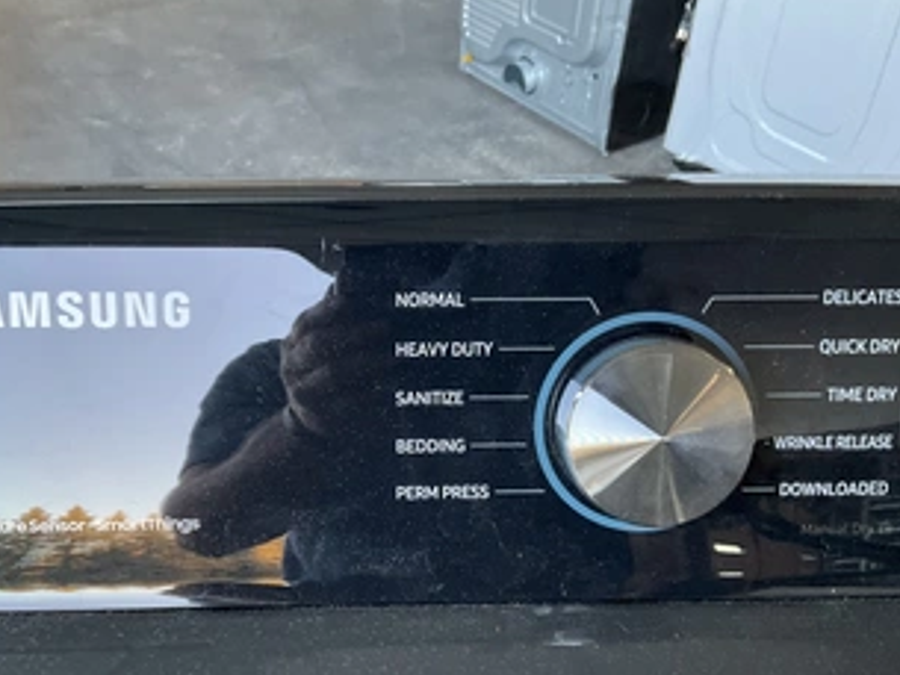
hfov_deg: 48.9
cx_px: 407
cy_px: 386
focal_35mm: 38
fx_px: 988
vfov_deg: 37.7
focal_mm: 3
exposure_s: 1/60
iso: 125
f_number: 1.8
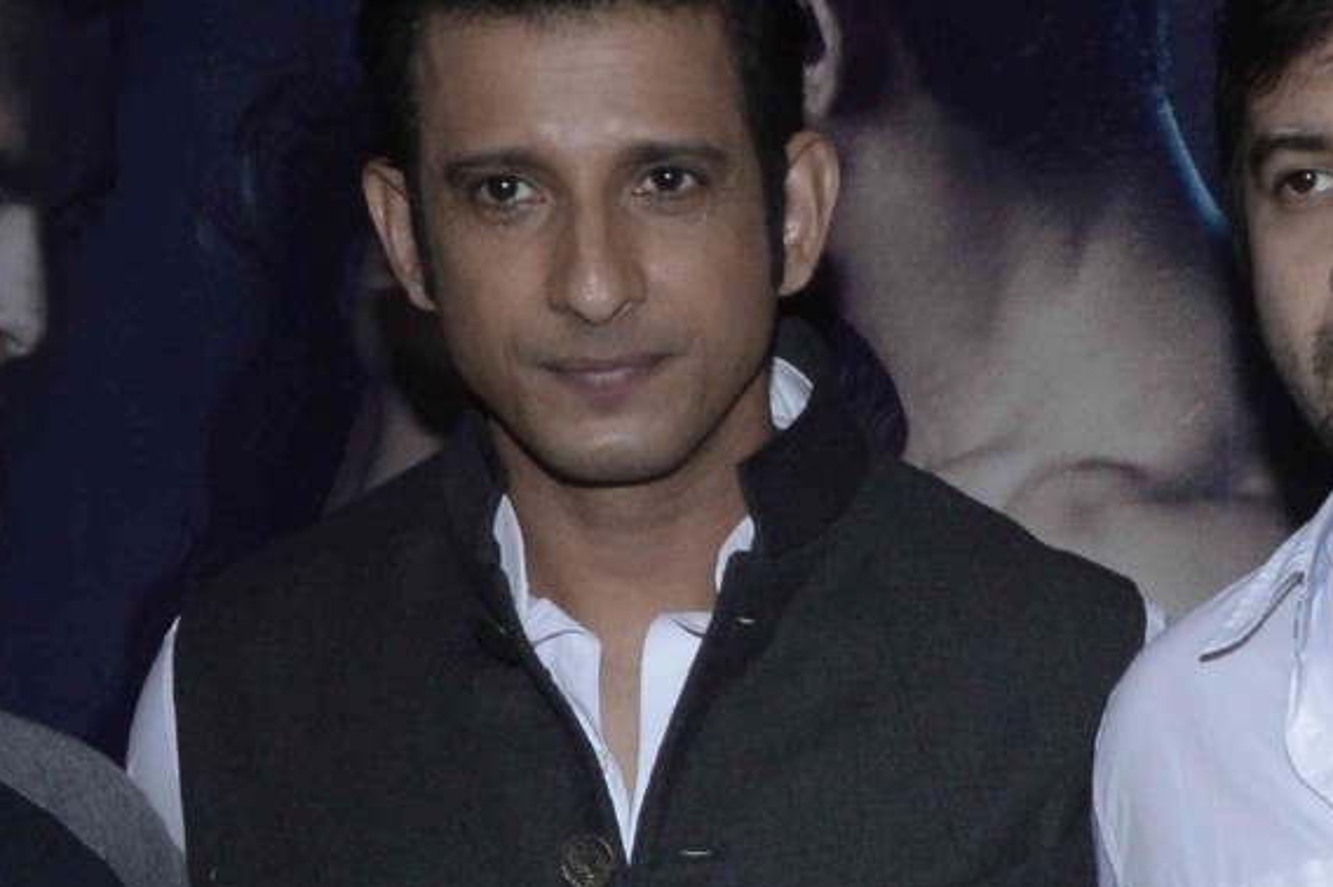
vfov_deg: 9.4
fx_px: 5292
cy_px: 1178
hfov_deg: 14.2
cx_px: 1251
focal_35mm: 143
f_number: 11
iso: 800
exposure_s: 1/200
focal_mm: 24
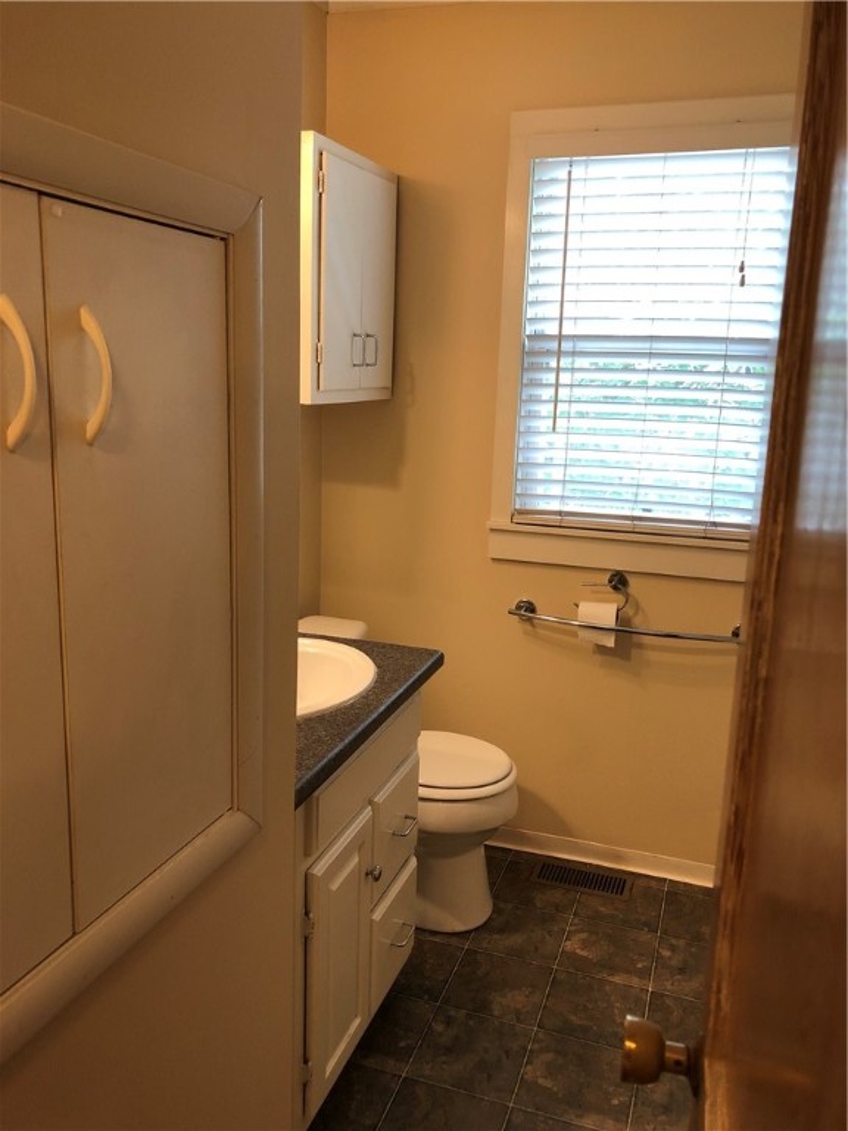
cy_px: 566
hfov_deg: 49.7
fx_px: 915
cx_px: 424
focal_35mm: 28
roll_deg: -2.3
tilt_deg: -10.7
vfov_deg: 63.4
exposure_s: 1/30
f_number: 1.8
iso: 40
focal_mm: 3.99
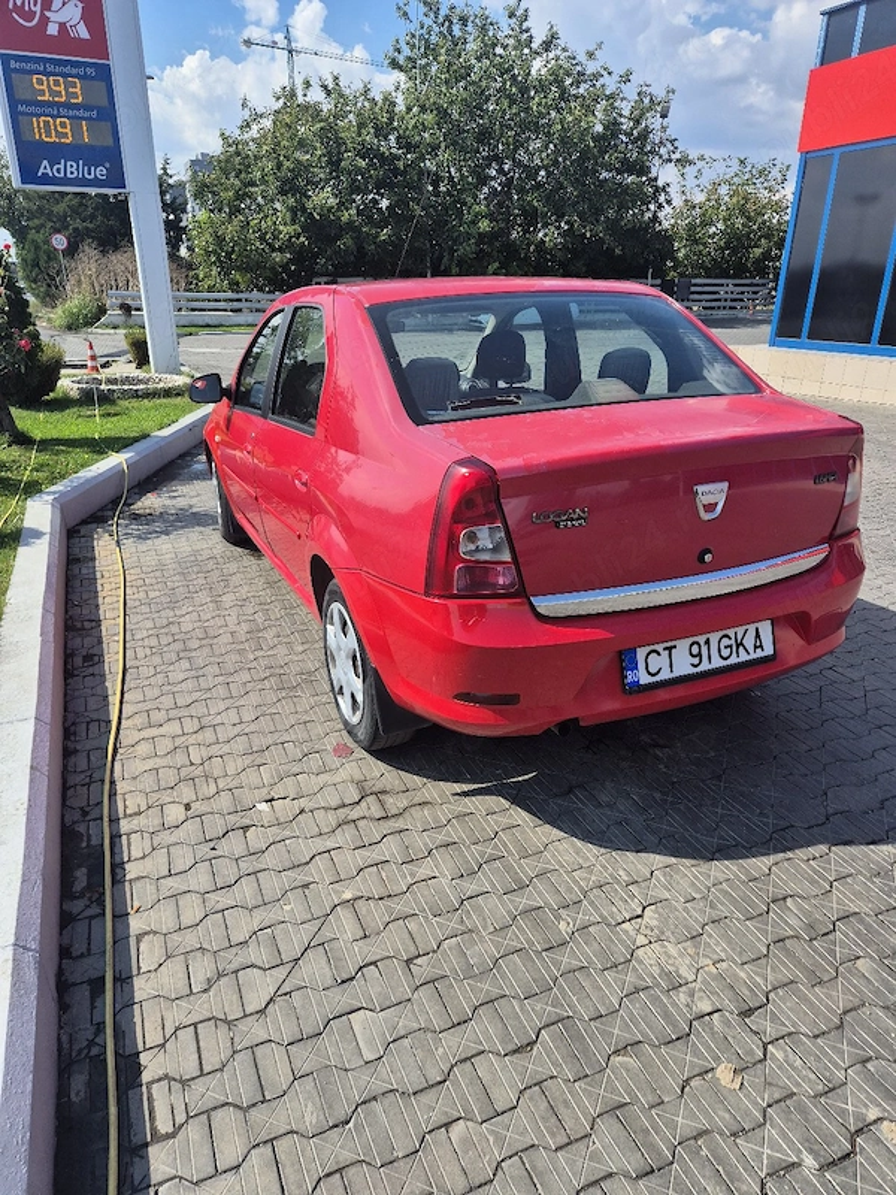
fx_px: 794
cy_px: 598
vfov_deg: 73.9
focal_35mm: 23
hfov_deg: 58.9
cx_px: 448
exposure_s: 1/1429
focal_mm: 5.4
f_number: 1.8
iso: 25
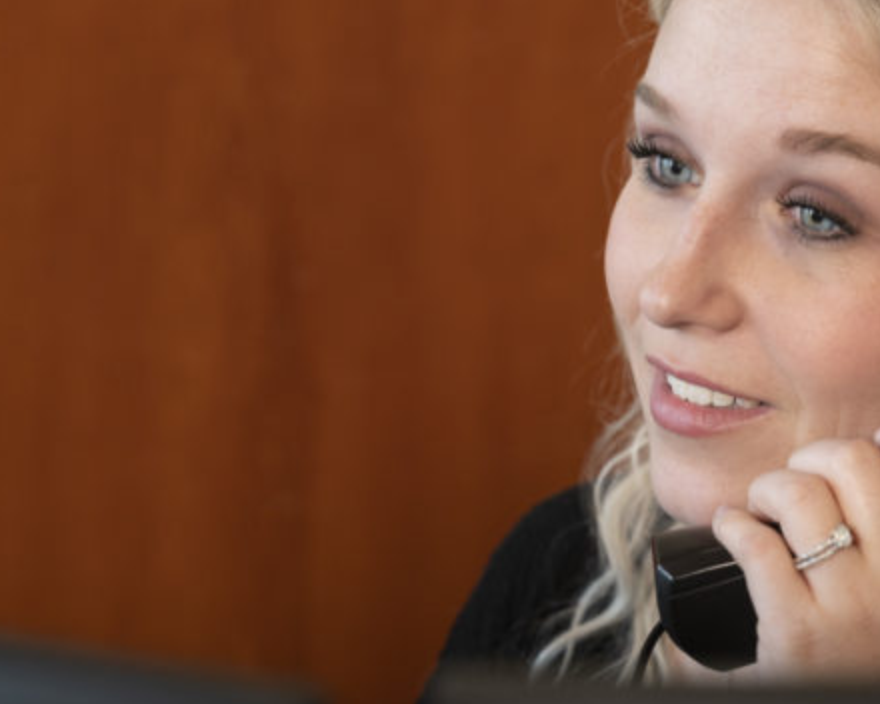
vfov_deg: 10.1
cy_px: 277
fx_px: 3985
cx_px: 712
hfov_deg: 12.5
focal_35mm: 153
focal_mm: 70
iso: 400
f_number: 4
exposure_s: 1/100
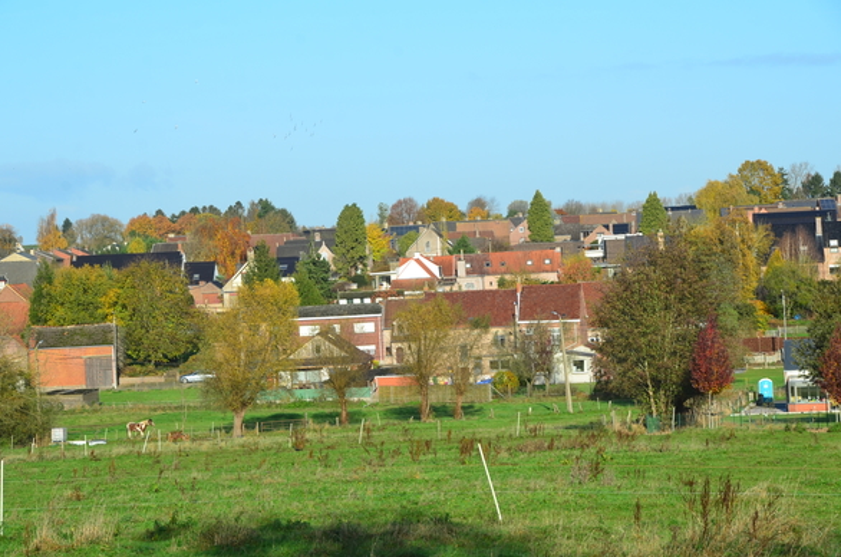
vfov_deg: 10.8
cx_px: 419
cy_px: 282
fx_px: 2937
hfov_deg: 16.3
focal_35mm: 126
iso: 100
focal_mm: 82
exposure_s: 1/125
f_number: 11
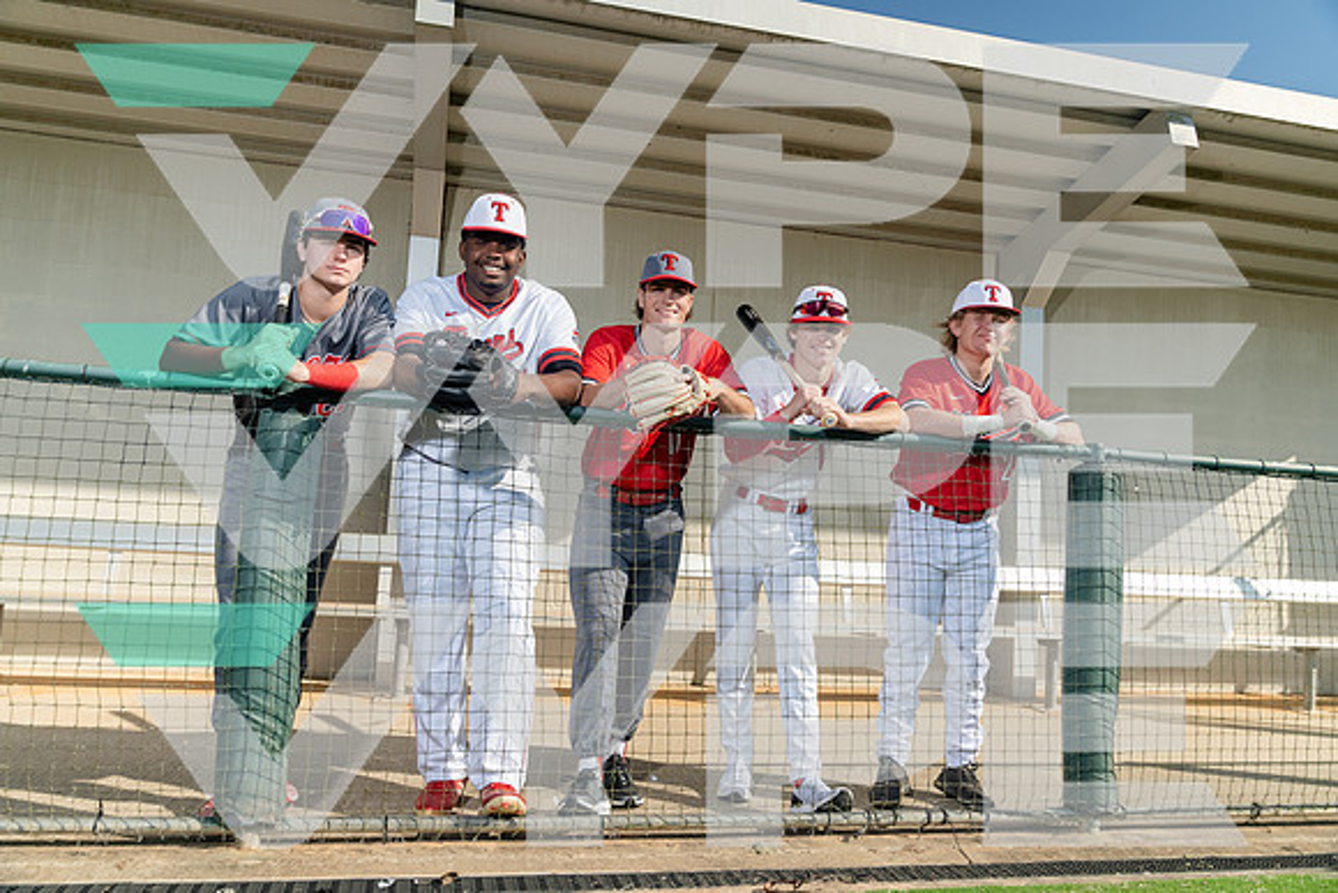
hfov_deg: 66.5
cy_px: 437
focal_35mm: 27
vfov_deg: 47.2
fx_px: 1021
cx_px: 669
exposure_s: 1/200
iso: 500
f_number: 5.6
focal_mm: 26
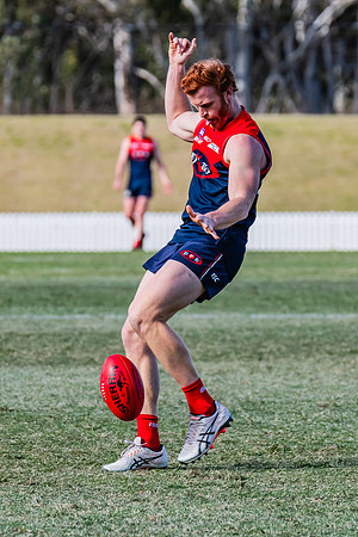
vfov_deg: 4.3
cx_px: 232
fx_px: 7172
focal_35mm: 481
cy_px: 247
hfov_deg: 2.9
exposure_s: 1/1600
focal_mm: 290
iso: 800
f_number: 6.3
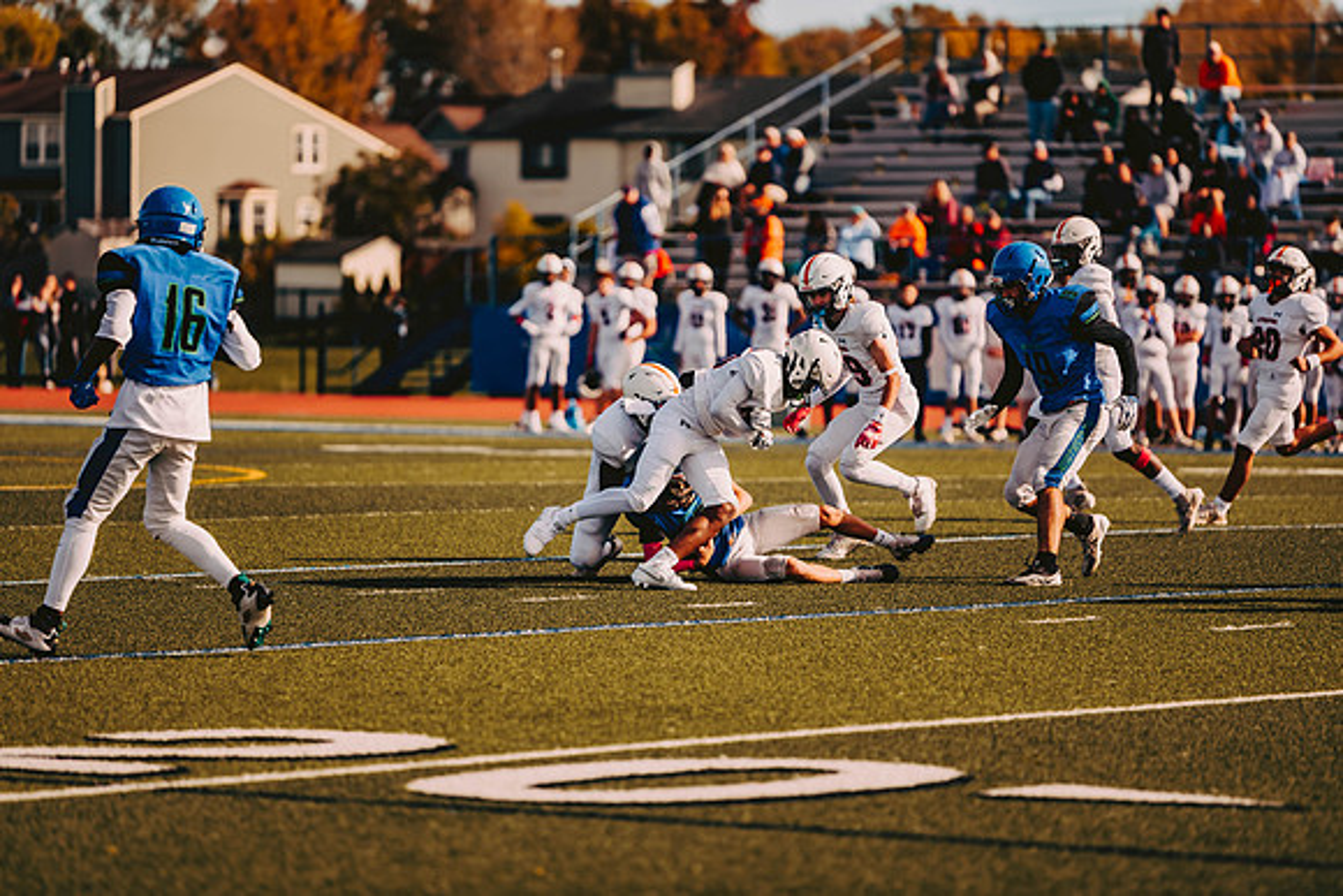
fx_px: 7463
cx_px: 672
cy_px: 448
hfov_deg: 10.3
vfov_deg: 6.9
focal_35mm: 200
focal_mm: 200
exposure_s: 1/2000
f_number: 2.8
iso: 160
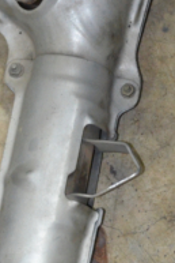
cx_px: 7
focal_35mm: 198
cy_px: 78
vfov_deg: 10.4
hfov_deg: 6.9
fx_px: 1441
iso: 3200
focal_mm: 40
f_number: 5.3
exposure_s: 1/60
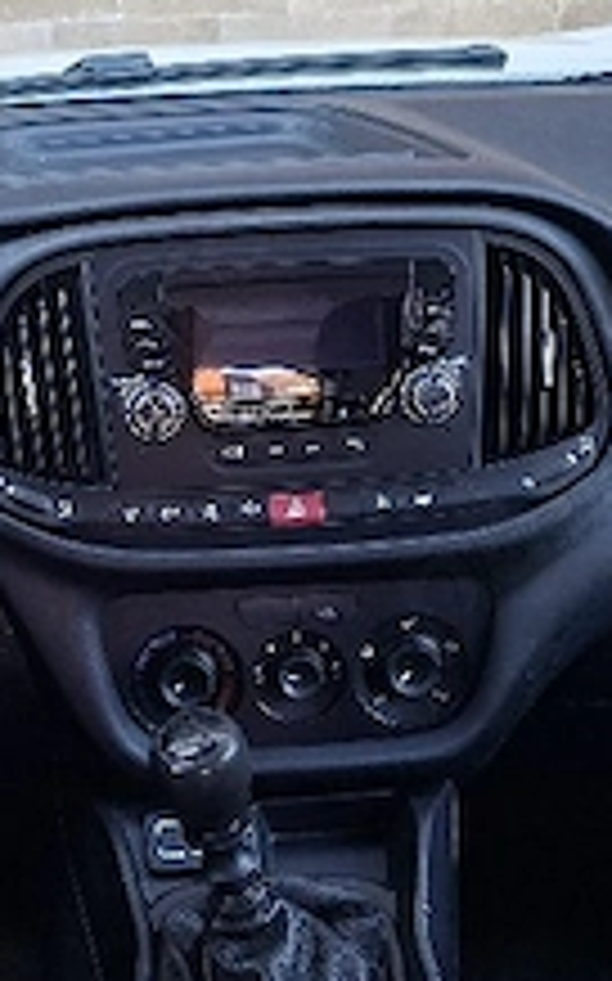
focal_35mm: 67
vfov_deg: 30.6
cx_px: 162
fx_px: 1790
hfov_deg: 19.3
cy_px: 441
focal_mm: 5.54
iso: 250
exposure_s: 1/120
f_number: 1.8
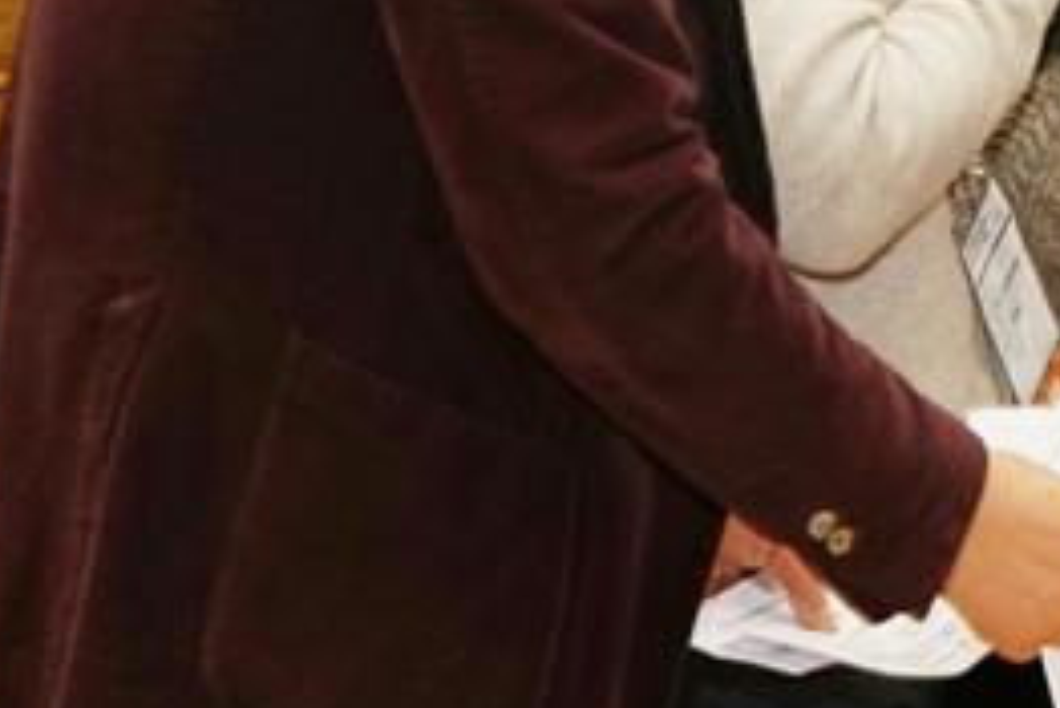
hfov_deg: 11.8
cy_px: -220
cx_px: 1452
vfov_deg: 8.1
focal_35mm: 168
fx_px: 4949
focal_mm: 44
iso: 400
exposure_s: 1/80
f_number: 6.3
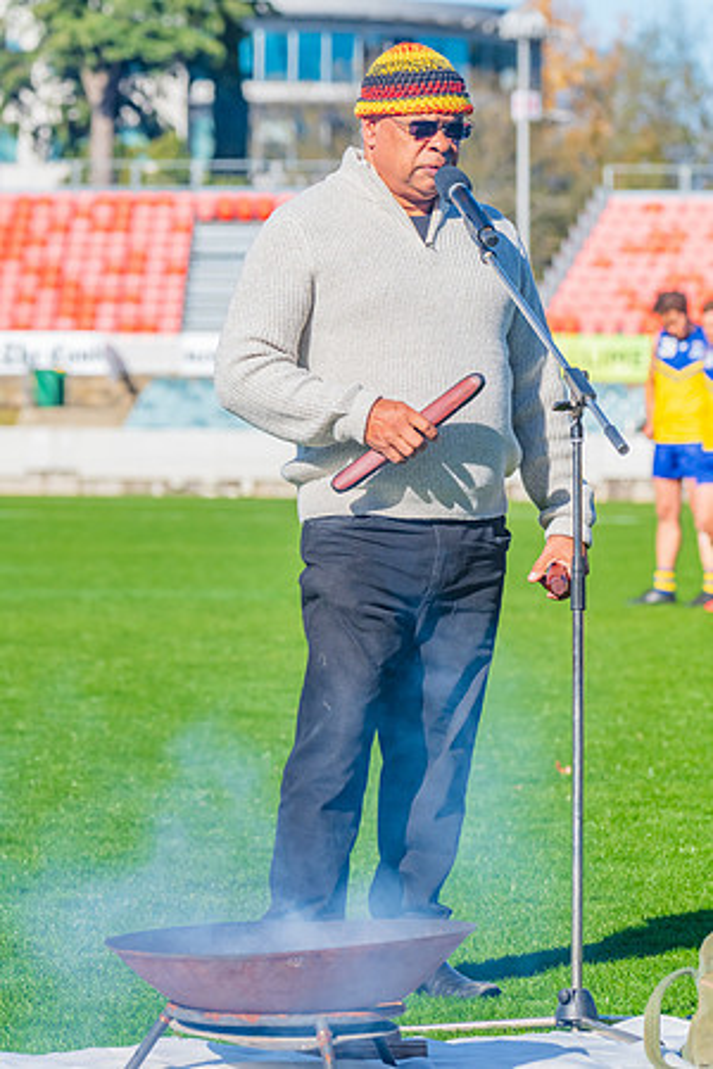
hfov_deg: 6.5
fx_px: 6238
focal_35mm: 210
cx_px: 356
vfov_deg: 9.8
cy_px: 534
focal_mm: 210
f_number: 11
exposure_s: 1/1250
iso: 800
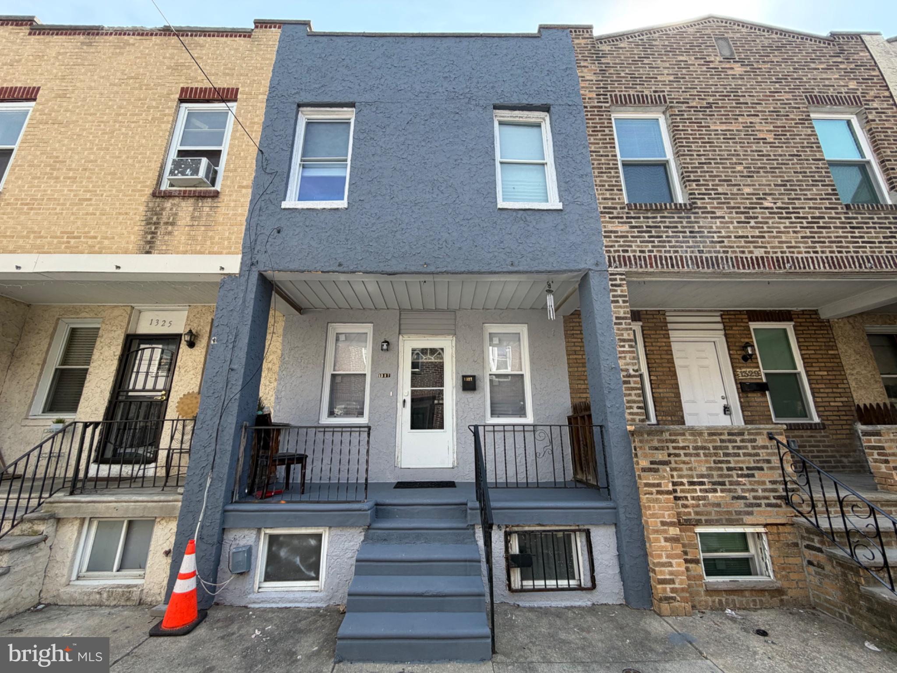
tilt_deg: +15.4
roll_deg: +0.7
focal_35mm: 14
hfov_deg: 102.1
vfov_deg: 85.7
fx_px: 363
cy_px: 336
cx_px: 448
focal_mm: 2.22
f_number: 2.2
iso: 64
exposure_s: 1/502
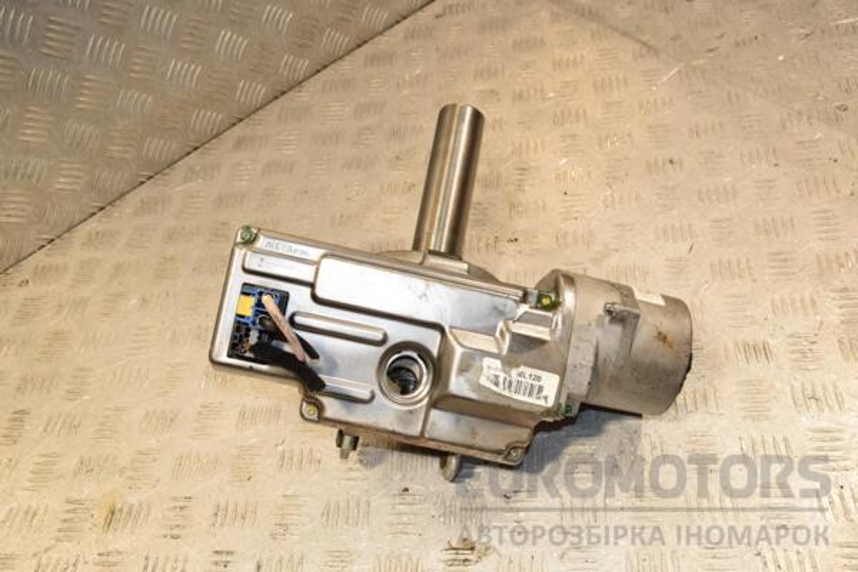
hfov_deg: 53.1
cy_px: 286
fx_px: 858
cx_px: 429
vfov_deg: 36.9
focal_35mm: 36
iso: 800
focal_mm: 24
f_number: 8
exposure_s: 1/200
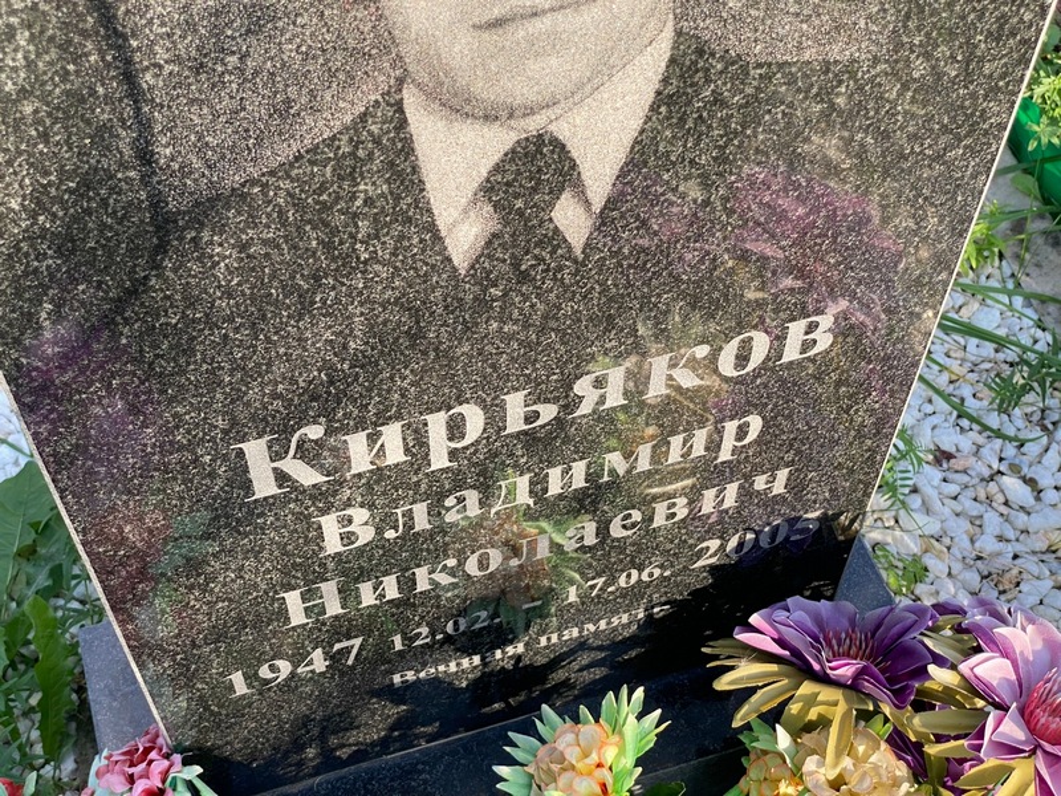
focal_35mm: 52
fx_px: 1594
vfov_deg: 28.0
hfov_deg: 36.8
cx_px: 530
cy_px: 398
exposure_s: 1/233
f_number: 2
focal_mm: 6
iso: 20
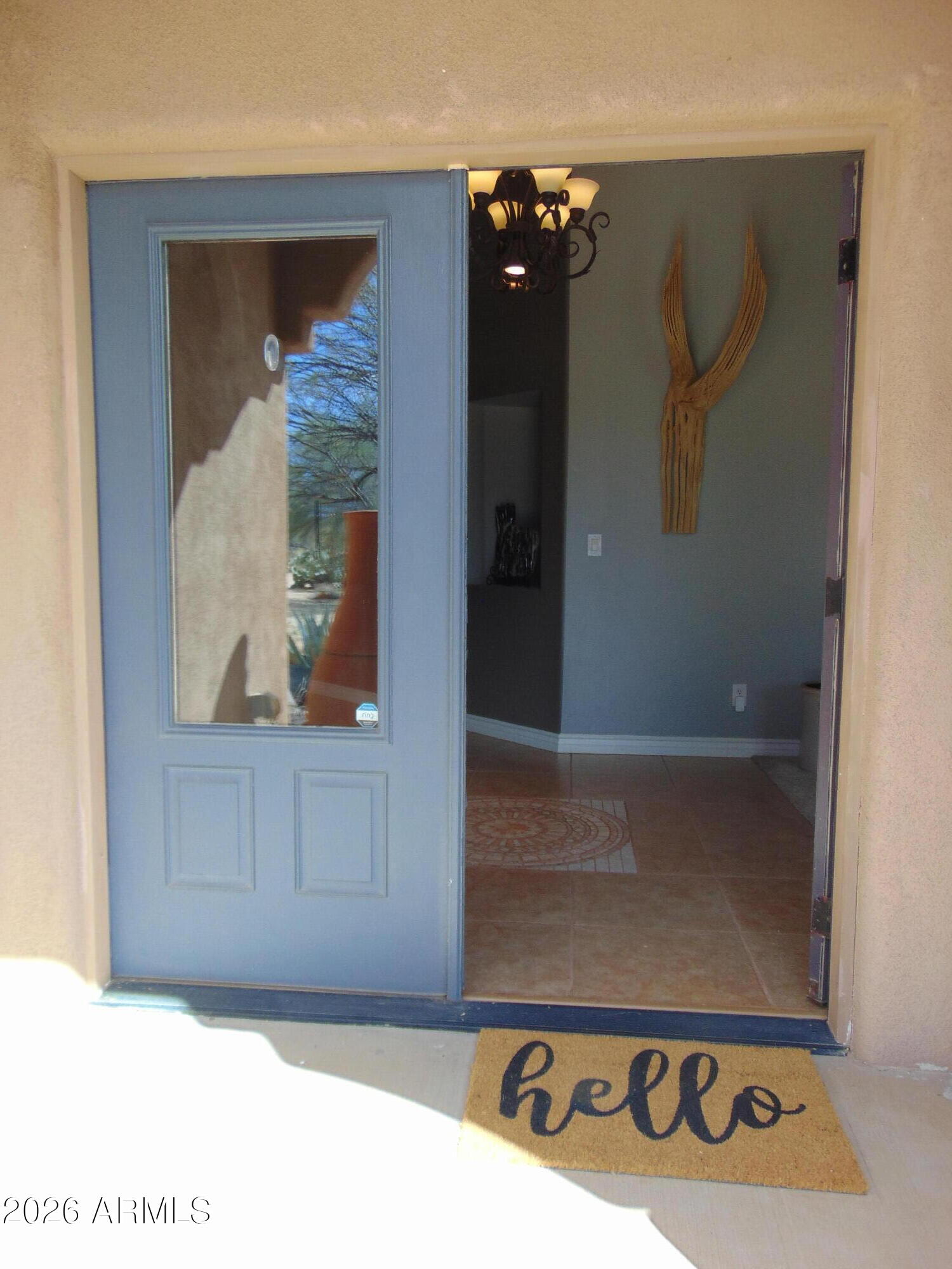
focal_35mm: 25
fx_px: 917
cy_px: 634
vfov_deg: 69.4
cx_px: 476
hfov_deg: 54.9
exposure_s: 1/200
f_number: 3
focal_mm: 4.5
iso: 80
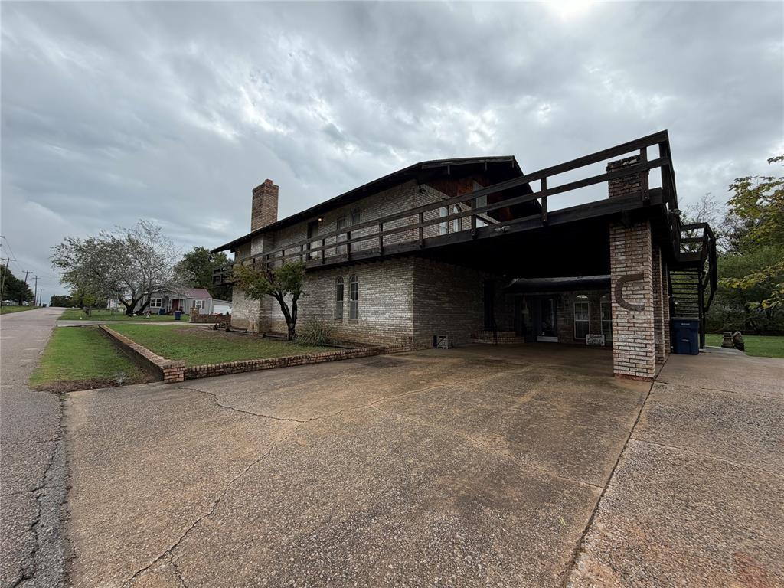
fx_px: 317
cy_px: 294
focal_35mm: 14
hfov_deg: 102.1
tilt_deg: +2.9
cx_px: 392
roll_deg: -1.9
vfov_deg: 85.7
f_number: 2.2
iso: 20
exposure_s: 1/799
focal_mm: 2.22
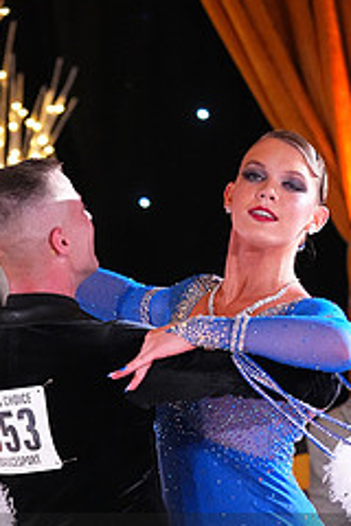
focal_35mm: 382
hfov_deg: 3.6
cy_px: 587
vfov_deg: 5.4
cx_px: 238
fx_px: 5586
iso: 8000
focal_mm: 158
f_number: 4
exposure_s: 1/400
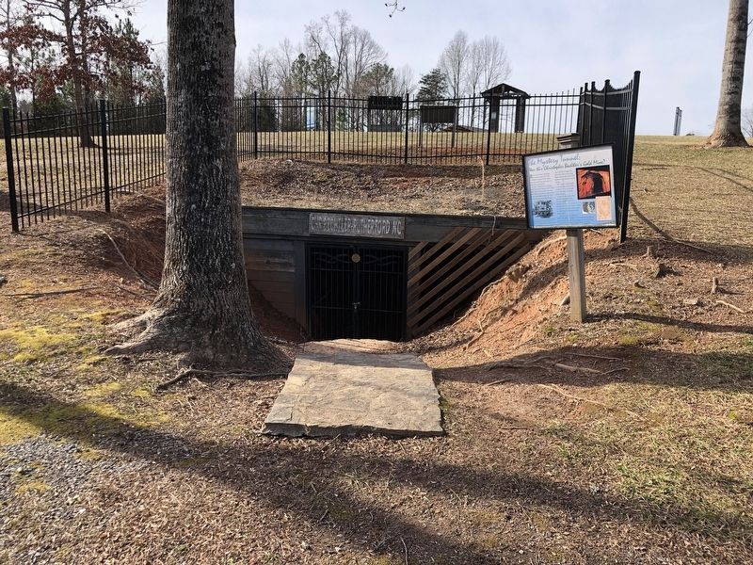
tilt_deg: -8.4
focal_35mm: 28
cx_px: 376
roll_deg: -1.2
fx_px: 609
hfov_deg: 63.4
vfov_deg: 49.7
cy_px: 282
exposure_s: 1/857
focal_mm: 4
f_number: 1.8
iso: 20
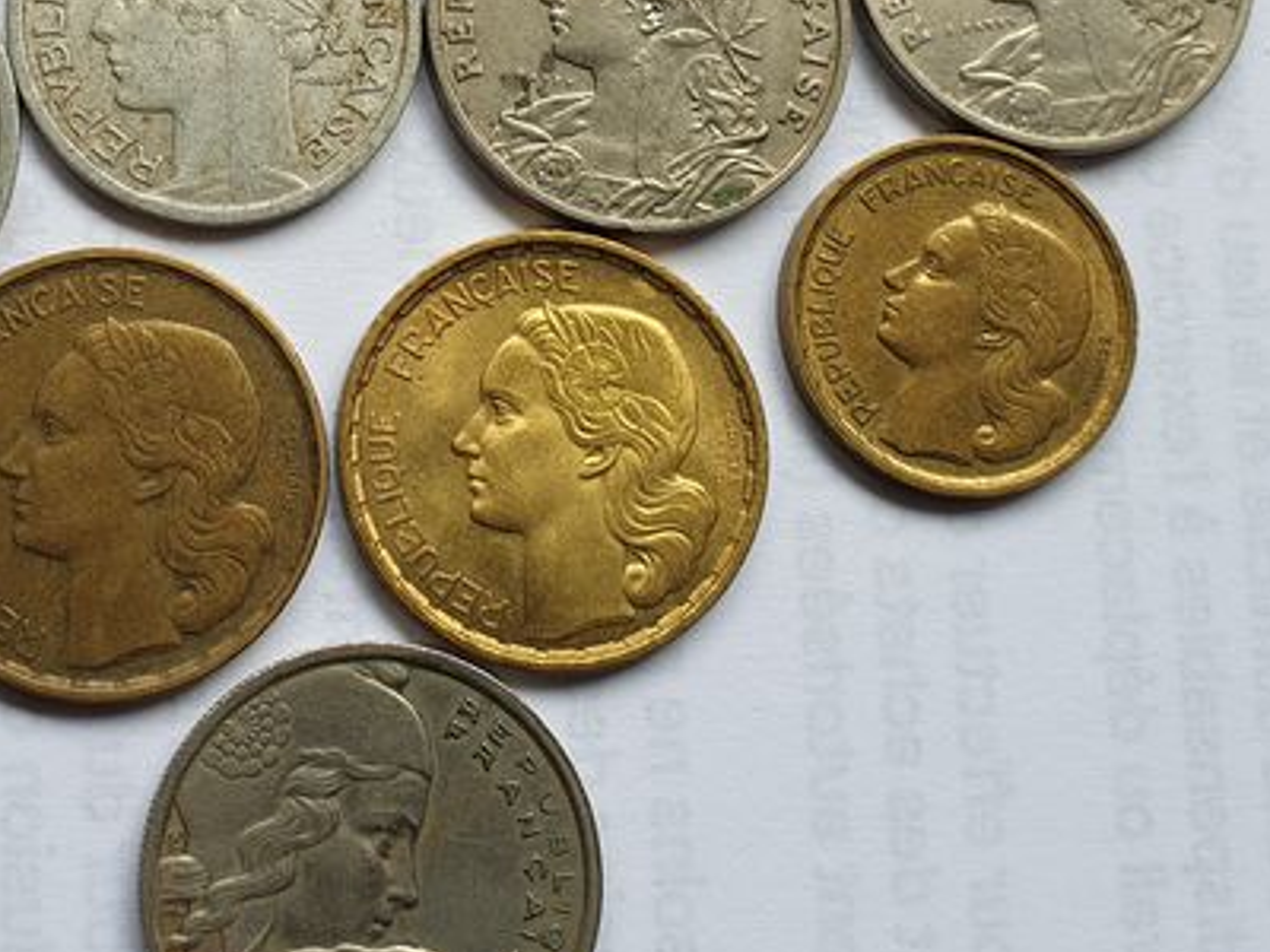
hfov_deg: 29.3
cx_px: 308
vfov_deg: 22.1
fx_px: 2385
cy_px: 108
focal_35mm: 65
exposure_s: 1/149
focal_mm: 4.3
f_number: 2.4
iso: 50
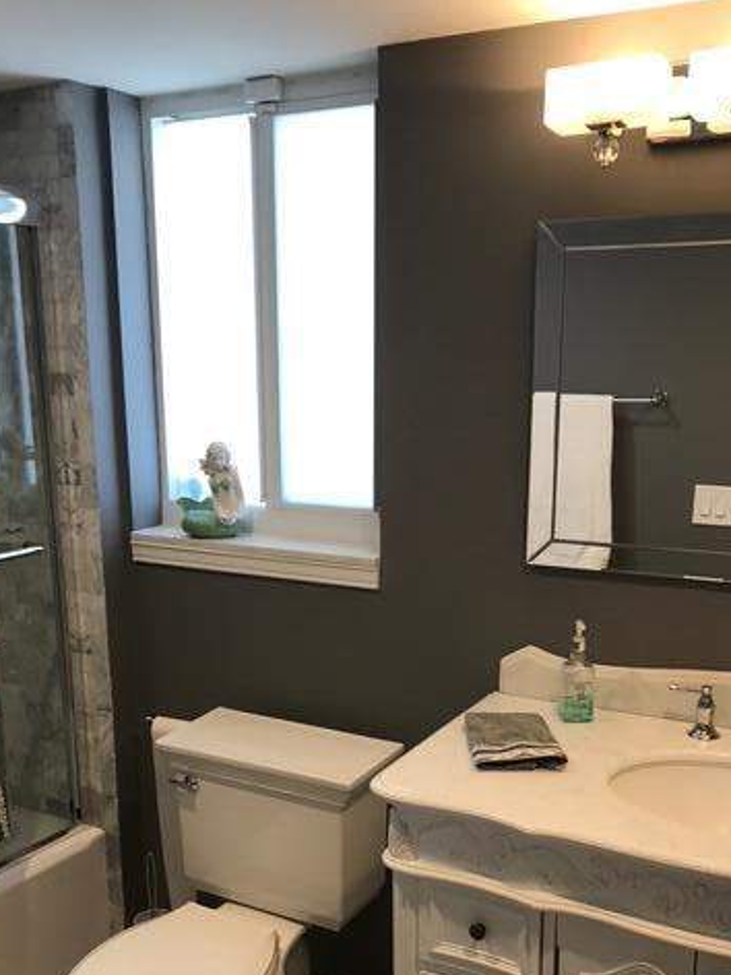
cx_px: 370
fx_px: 1070
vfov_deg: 48.1
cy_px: 657
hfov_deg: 37.7
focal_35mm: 38
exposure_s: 1/40
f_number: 1.8
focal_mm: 3.99
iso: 25
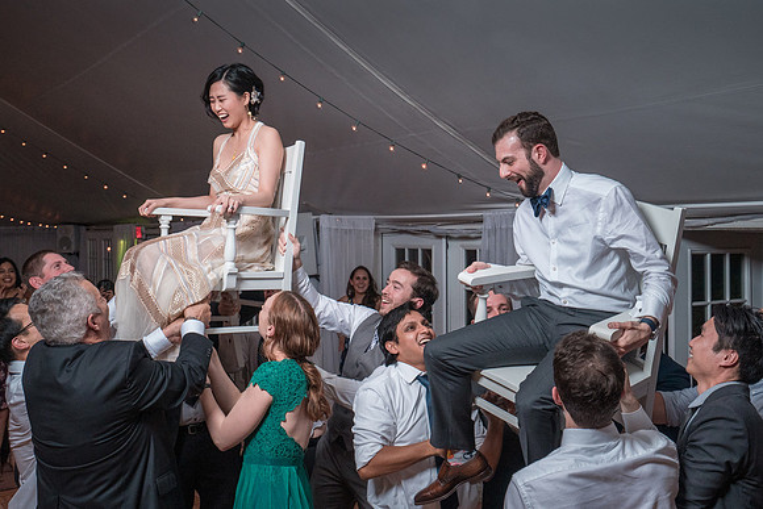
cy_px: 234
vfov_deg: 34.8
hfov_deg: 50.3
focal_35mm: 38
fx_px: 812
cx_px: 377
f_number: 5.6
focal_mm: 33
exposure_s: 1/200
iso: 2000
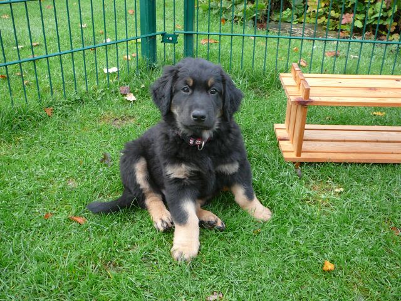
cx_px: 200
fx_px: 452
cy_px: 150
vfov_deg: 36.8
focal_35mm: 39
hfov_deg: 47.9
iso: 160
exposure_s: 1/30
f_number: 3
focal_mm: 5.8
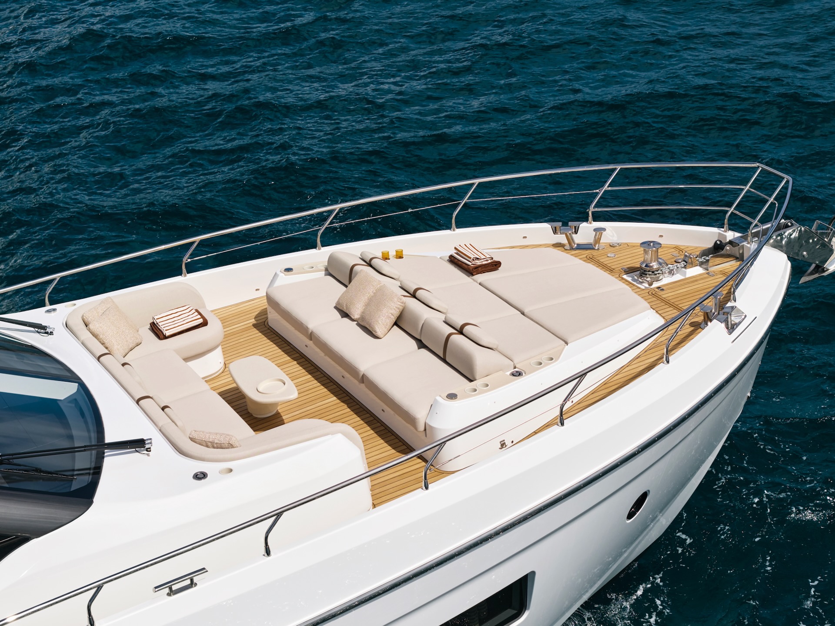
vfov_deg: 21.0
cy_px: 313
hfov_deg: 27.8
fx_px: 1689
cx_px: 418
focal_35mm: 70
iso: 100
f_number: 2.8
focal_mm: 19.35
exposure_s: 1/2000
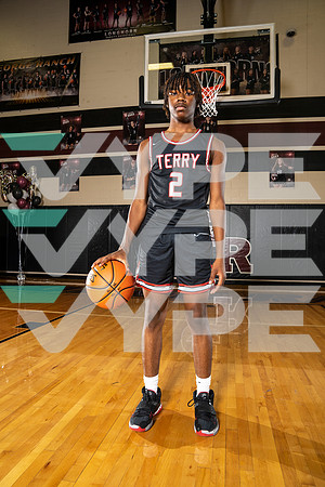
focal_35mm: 24
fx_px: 325
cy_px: 244
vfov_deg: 73.7
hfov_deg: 53.1
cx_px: 162
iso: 320
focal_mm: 24
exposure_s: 1/250
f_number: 5.6
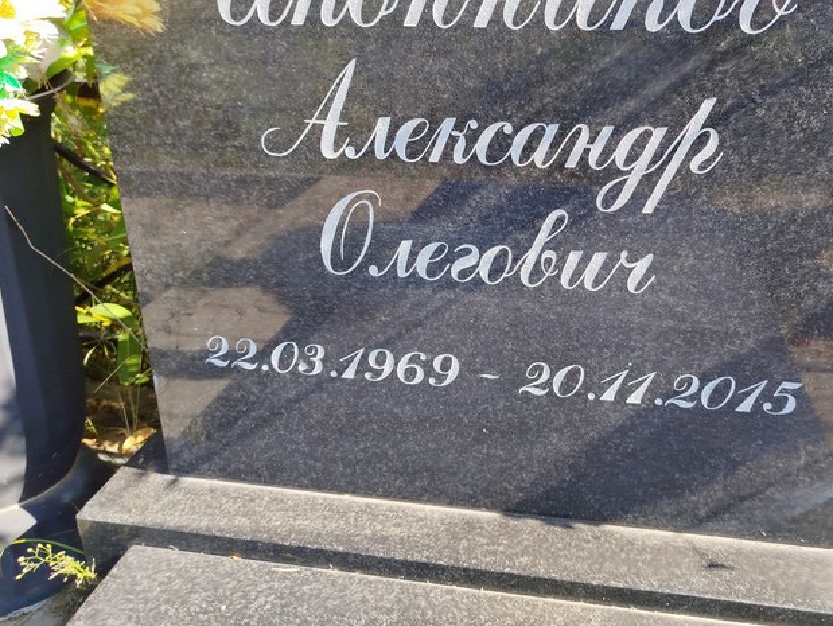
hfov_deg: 57.8
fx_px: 746
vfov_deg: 45.1
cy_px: 230
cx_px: 503
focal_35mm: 31
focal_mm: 5.31
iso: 50
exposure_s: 1/272
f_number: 1.7
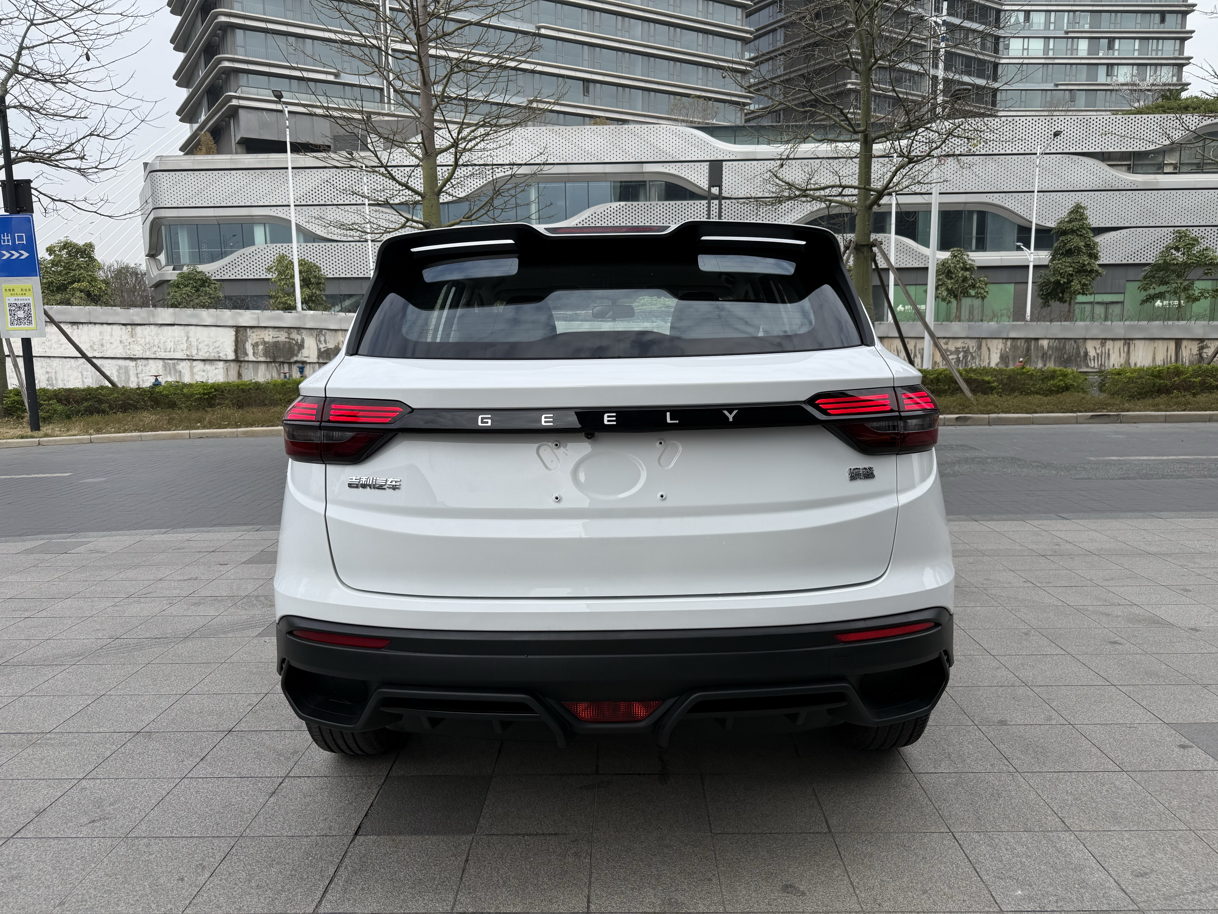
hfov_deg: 71.6
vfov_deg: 56.8
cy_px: 457
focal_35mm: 24
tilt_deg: -8.2
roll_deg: +1.0
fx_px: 844
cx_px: 609
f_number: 1.78
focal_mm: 6.76
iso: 80
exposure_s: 1/4405
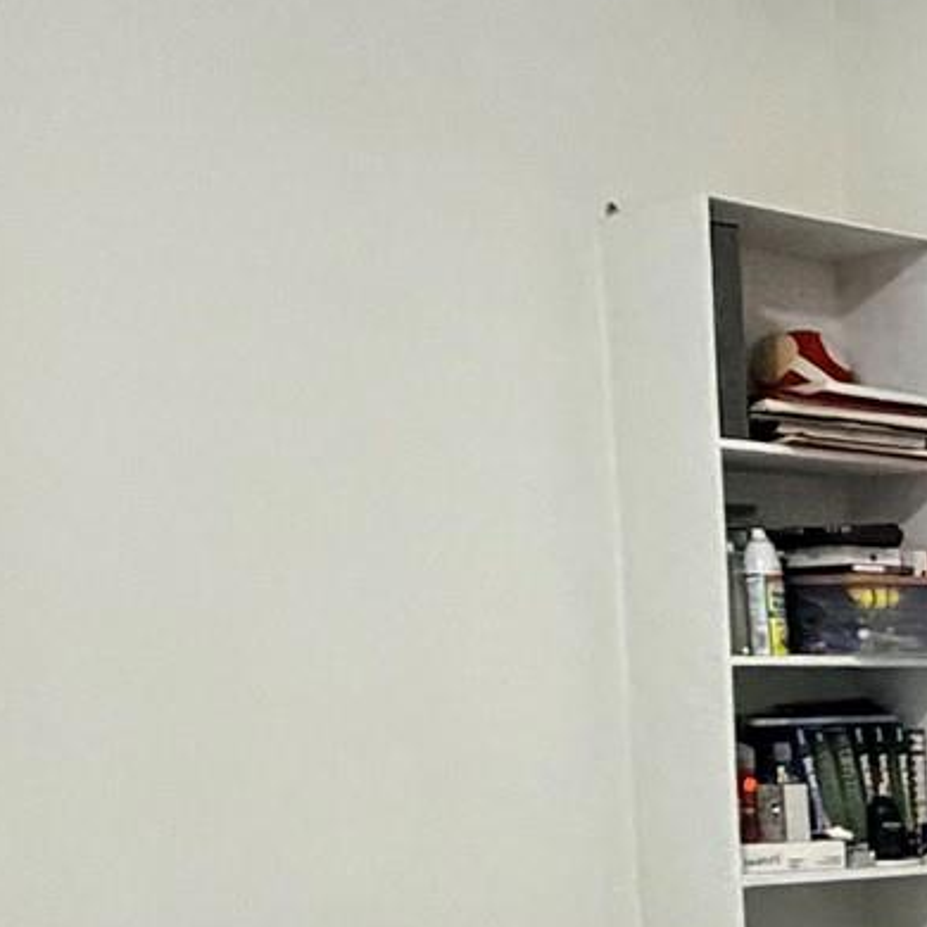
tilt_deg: -10.0
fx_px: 1969
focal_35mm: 65
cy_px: 1027
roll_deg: -1.0
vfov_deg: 24.6
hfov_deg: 19.7
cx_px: 1659
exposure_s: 1/60
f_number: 2.2
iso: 640
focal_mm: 2.22
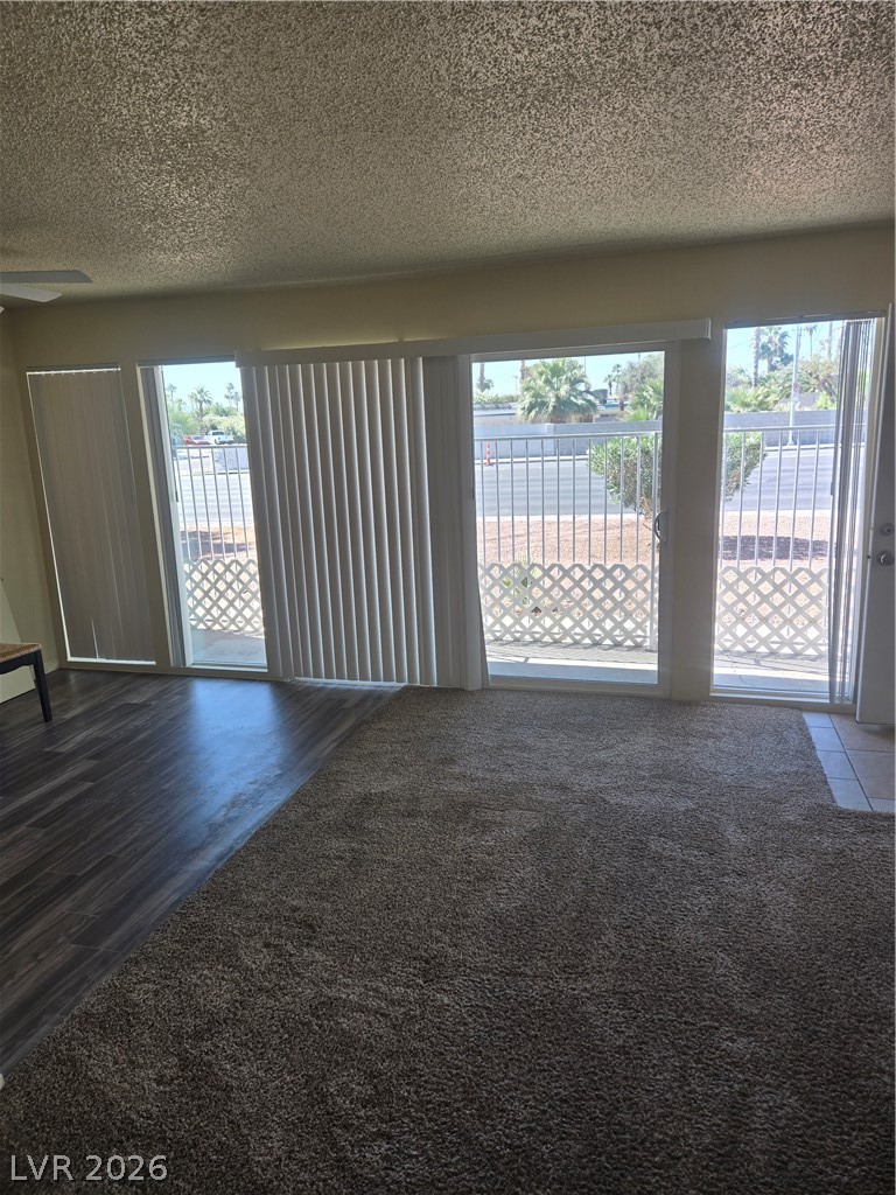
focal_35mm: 23
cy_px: 598
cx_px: 448
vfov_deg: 73.9
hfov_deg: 58.9
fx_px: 794
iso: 25
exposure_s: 1/180
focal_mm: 5.4
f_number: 1.8
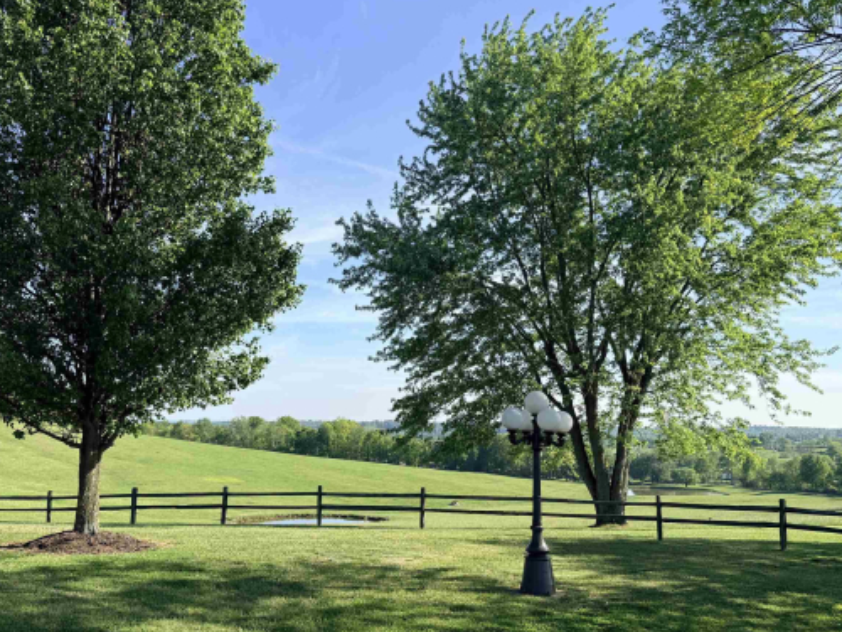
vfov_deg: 44.2
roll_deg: -1.3
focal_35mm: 32
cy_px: 317
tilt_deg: +7.6
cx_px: 393
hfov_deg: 56.8
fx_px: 778
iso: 80
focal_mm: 6.8
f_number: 1.8
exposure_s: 1/2801
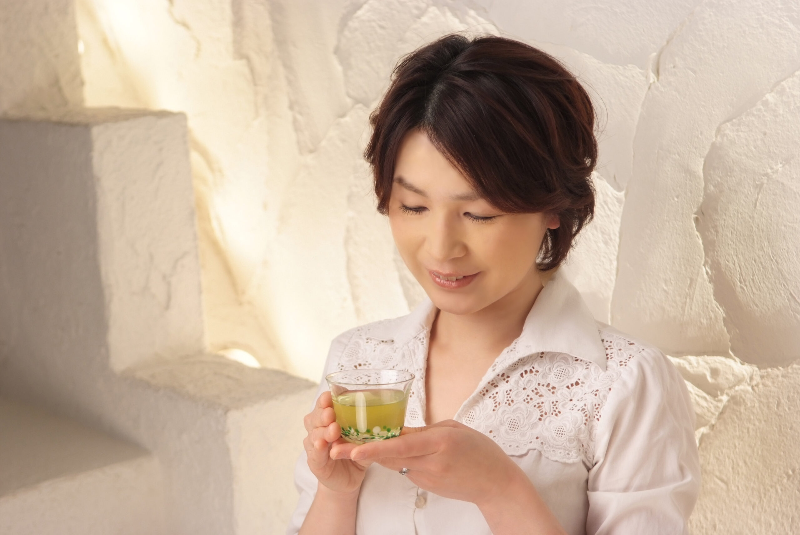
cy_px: 268
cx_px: 400
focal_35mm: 75
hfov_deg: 27.0
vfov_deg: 18.2
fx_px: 1668
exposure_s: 1/160
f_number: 4
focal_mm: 50
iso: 400
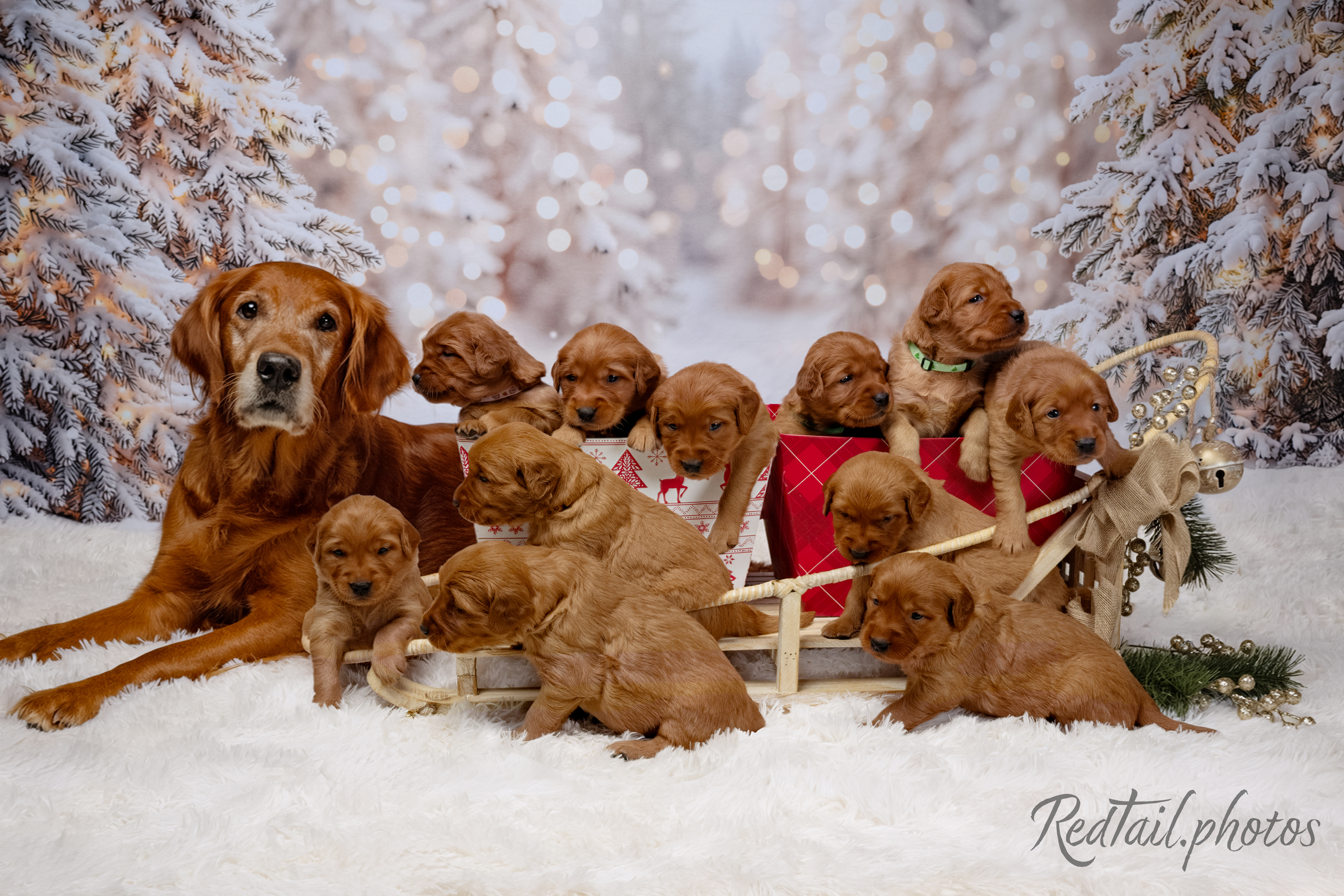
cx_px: 672
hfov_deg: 47.4
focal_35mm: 41
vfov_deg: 32.6
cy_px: 439
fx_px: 1531
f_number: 11
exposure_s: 1/200
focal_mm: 40
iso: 400
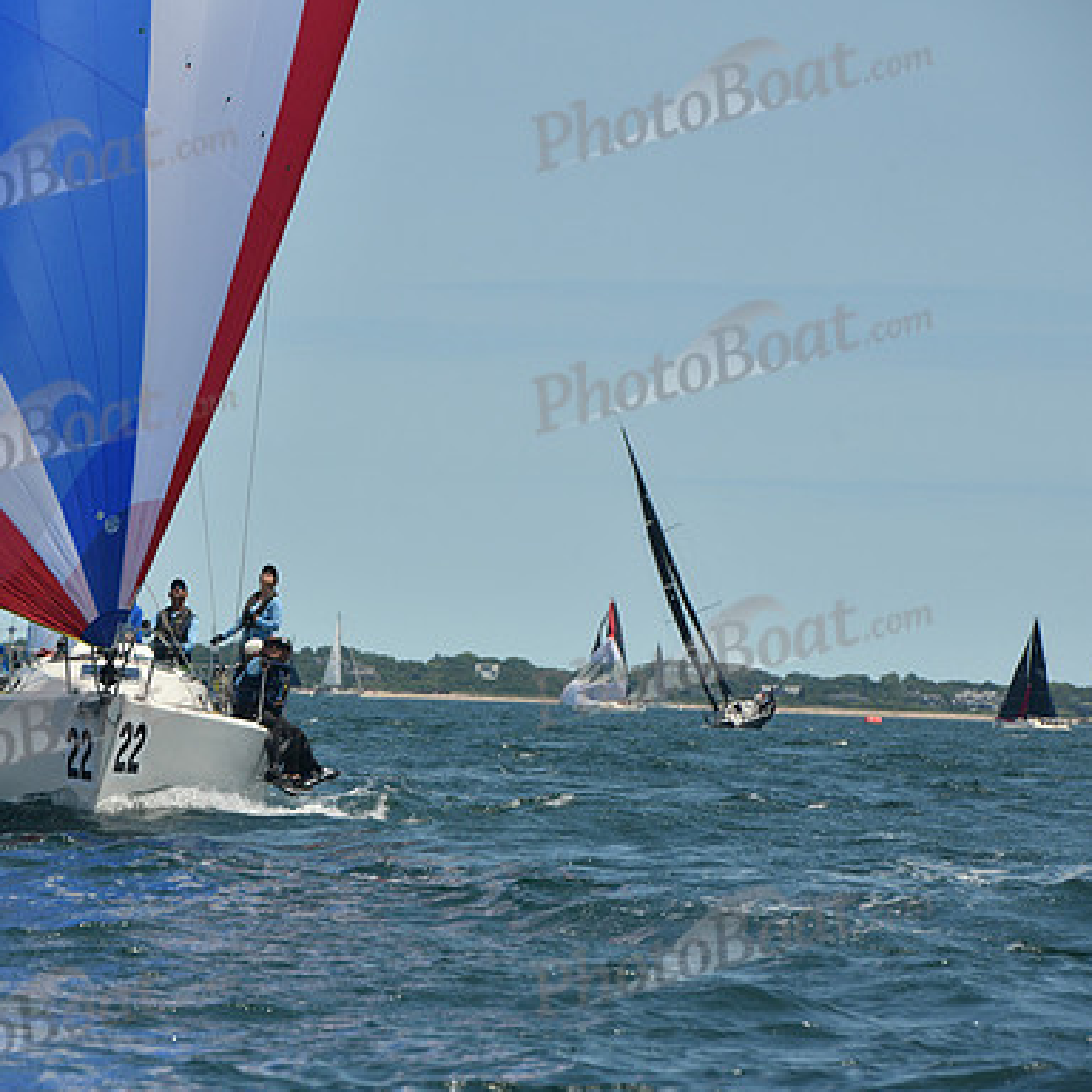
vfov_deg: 6.8
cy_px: 547
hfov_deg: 6.8
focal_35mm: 257
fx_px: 9172
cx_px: 387
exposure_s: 1/640
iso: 320
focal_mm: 200
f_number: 9
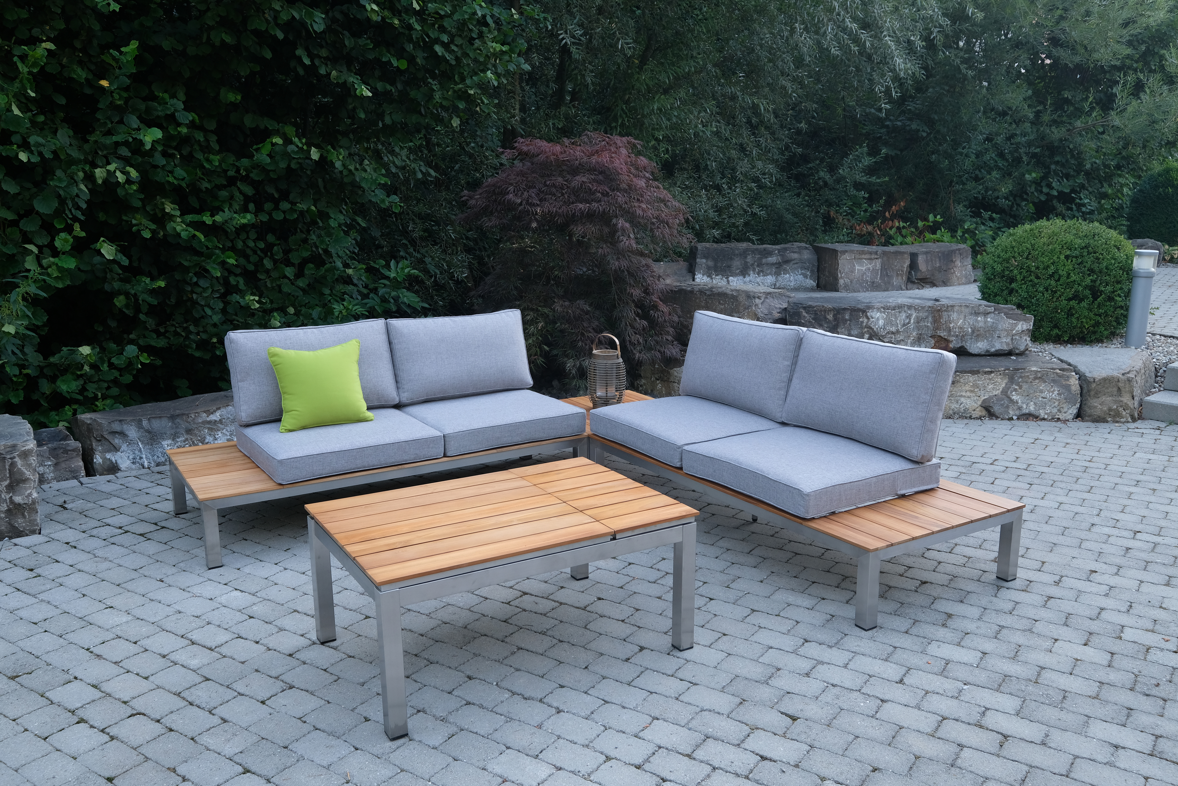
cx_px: 589
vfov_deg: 45.0
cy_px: 393
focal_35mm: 29
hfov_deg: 63.7
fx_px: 949
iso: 400
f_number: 6.4
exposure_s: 1/75
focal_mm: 19.1
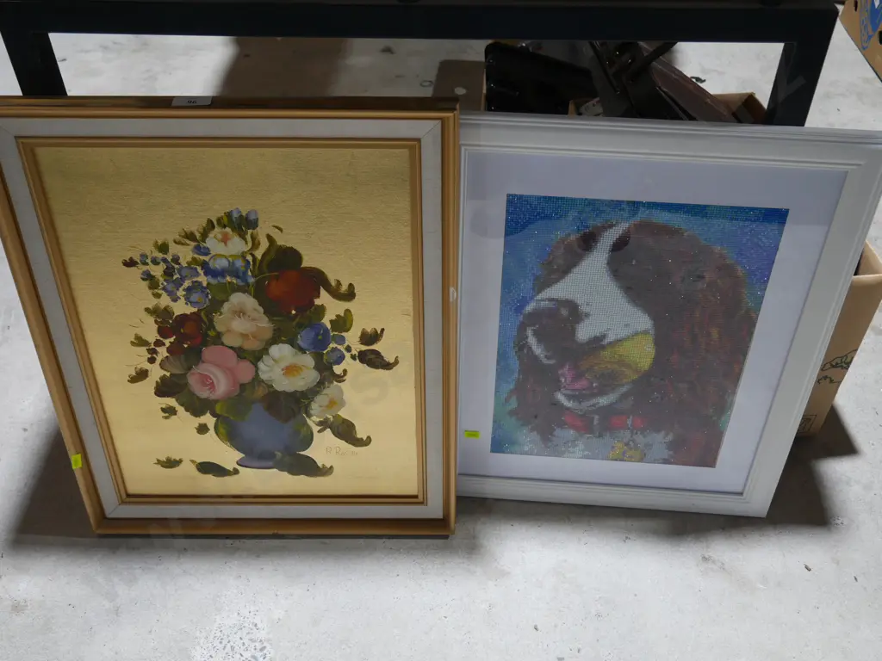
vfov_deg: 41.8
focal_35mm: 34
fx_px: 866
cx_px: 441
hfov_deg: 54.0
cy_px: 330
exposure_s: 1/60
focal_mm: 17
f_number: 4
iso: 400
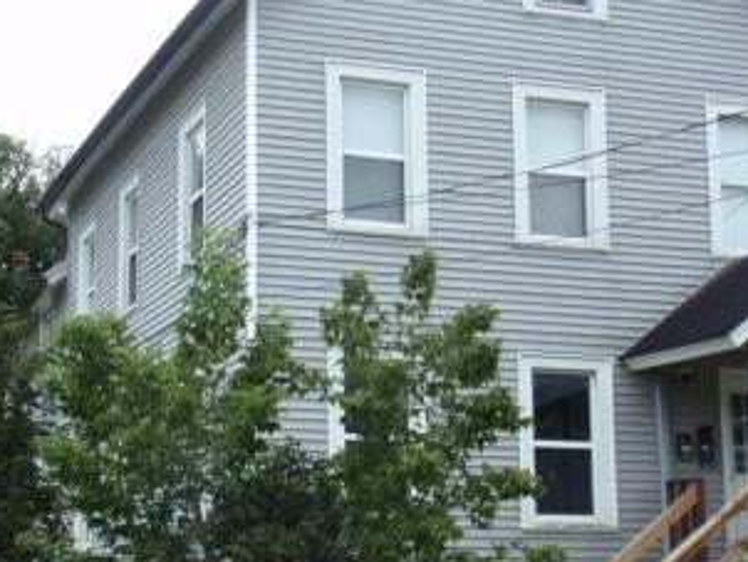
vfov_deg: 20.3
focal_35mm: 72
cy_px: 426
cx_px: 225
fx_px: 1557
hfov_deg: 26.8
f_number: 3.5
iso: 64
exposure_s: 1/80
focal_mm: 6.07
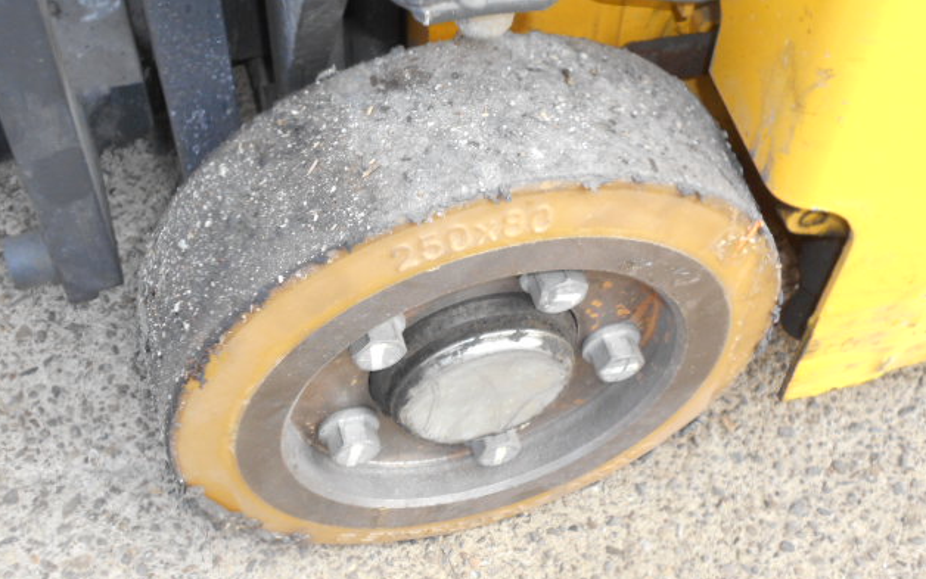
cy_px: 329
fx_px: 1363
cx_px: 464
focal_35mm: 54
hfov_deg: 37.5
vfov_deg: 24.0
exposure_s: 1/60
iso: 200
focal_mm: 8.8
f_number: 4.5
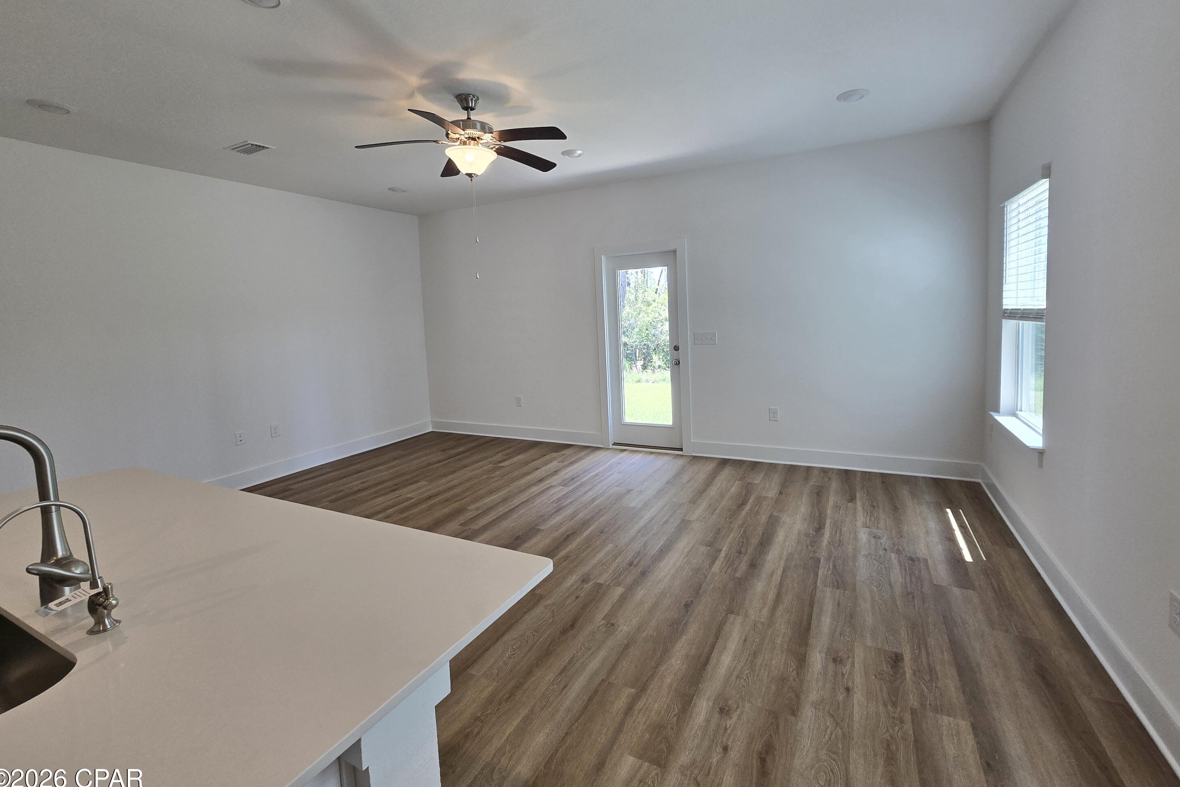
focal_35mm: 14
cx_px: 600
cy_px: 363
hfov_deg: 104.2
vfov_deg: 81.1
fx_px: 459
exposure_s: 1/120
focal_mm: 2.2
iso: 80
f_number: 2.2
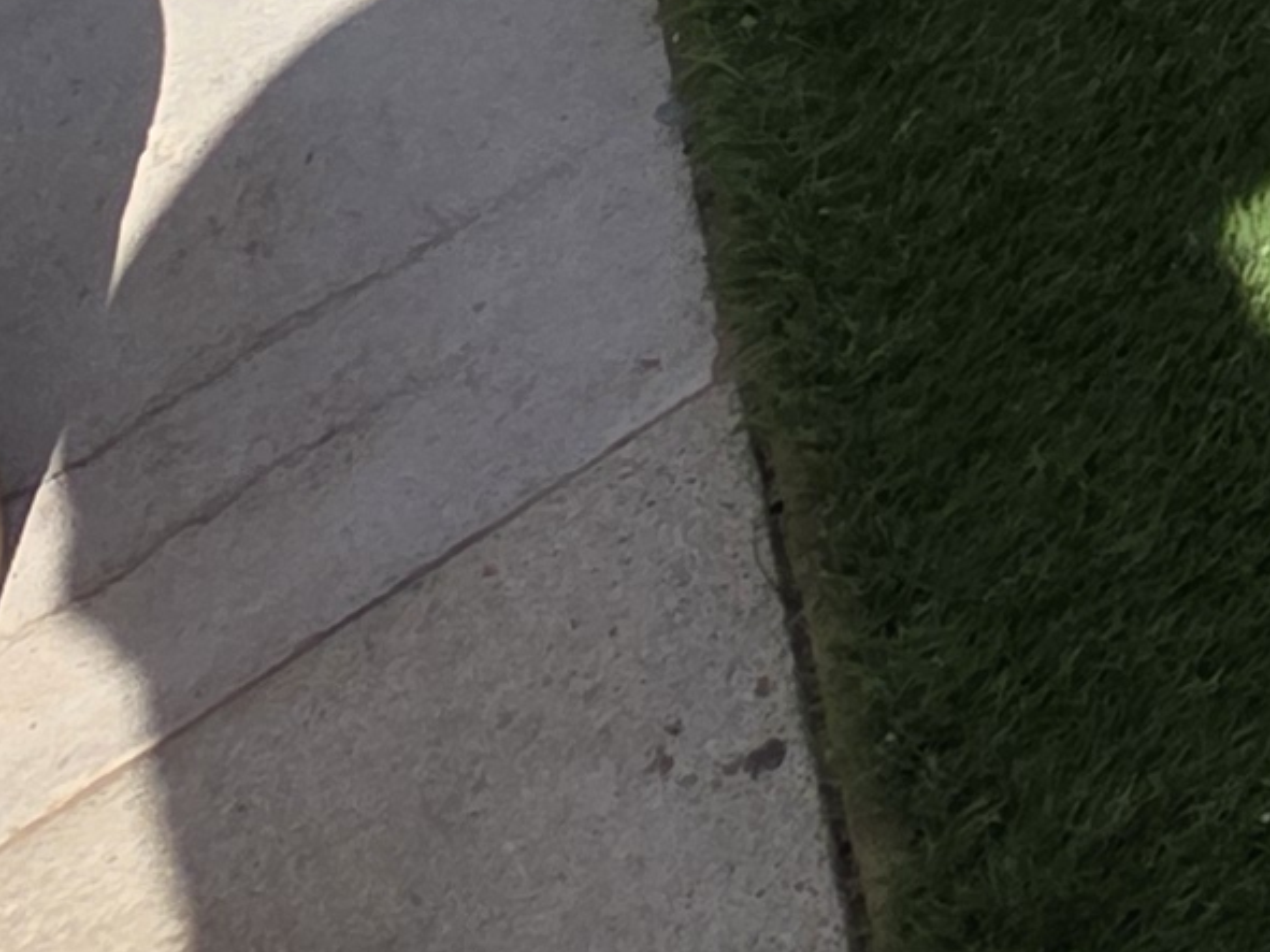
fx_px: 3228
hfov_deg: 16.9
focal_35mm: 88
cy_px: -1691
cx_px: 2501
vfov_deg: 11.7
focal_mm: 2.2
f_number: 1.9
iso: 40
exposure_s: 1/2828
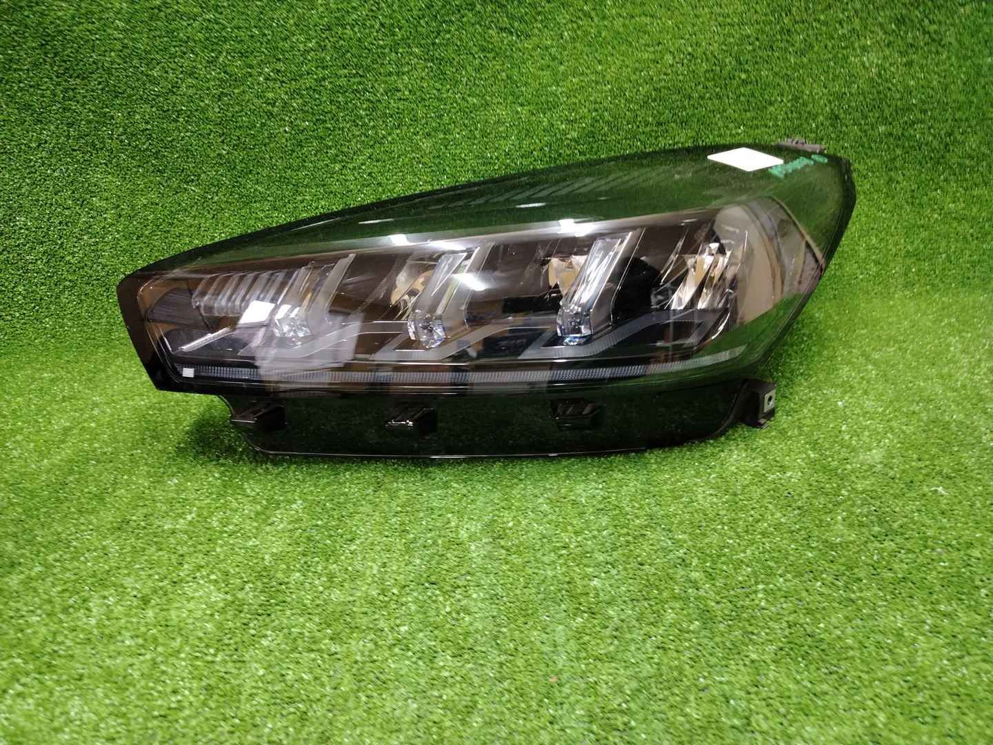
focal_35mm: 24
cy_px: 372
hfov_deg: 71.6
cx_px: 496
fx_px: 688
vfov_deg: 56.8
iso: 533
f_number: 1.75
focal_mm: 5.25
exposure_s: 1/33
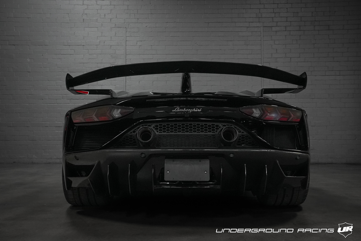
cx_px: 180
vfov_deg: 34.3
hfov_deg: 49.5
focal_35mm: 39
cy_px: 120
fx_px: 391
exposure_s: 1/160
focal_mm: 39
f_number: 5
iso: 12800
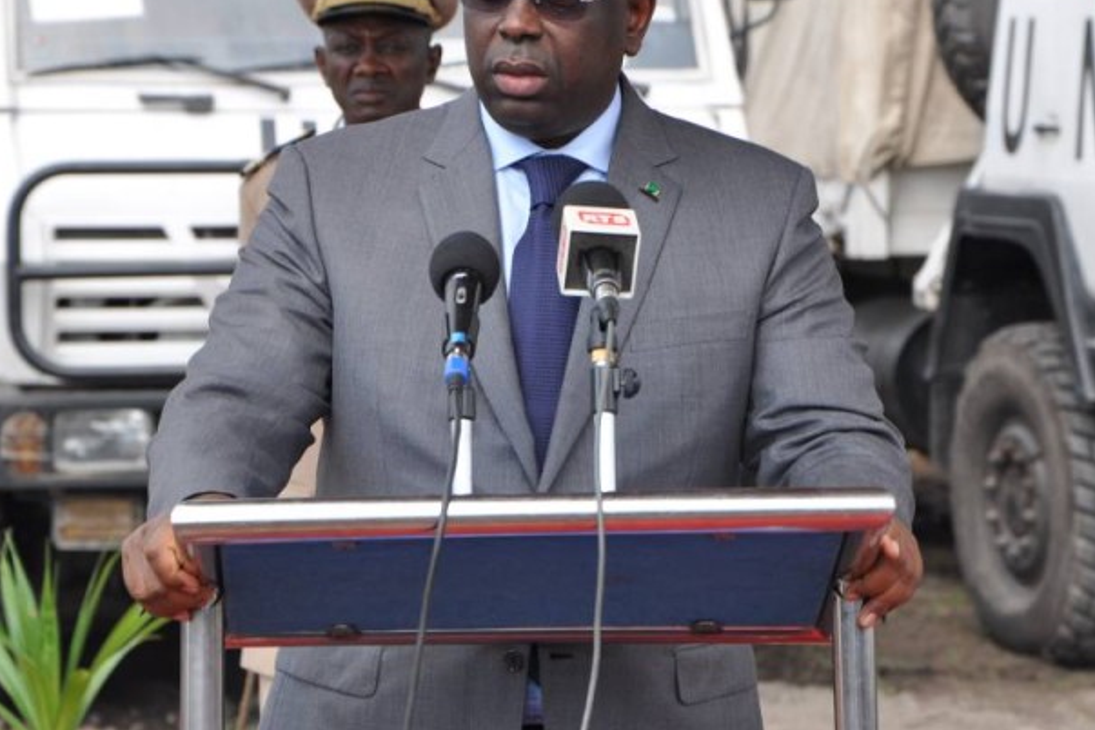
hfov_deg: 9.9
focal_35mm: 209
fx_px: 6346
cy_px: 286
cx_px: 637
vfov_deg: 6.6
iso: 200
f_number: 8
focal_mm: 105
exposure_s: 1/250
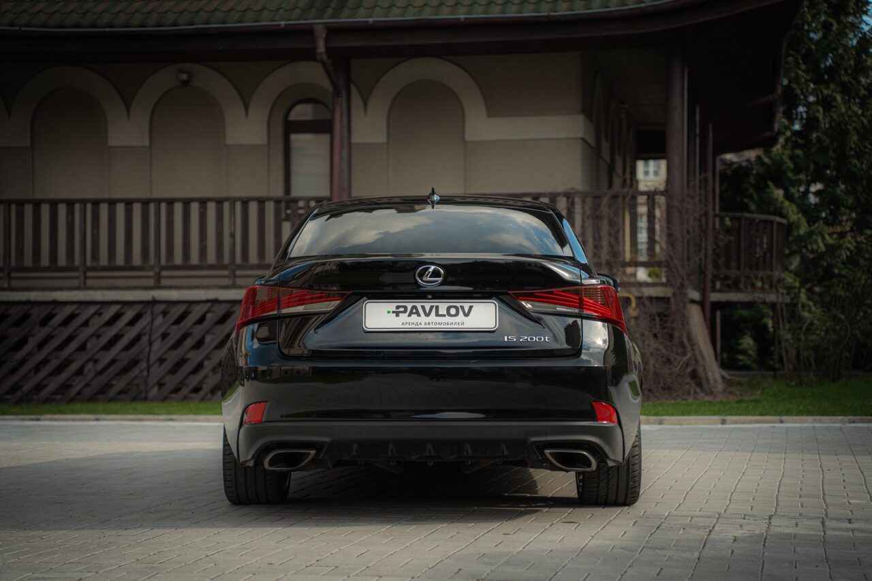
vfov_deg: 19.5
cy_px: 290
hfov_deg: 28.8
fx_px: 1695
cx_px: 436
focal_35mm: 70
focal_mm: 70
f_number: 2.8
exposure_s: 1/800
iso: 125
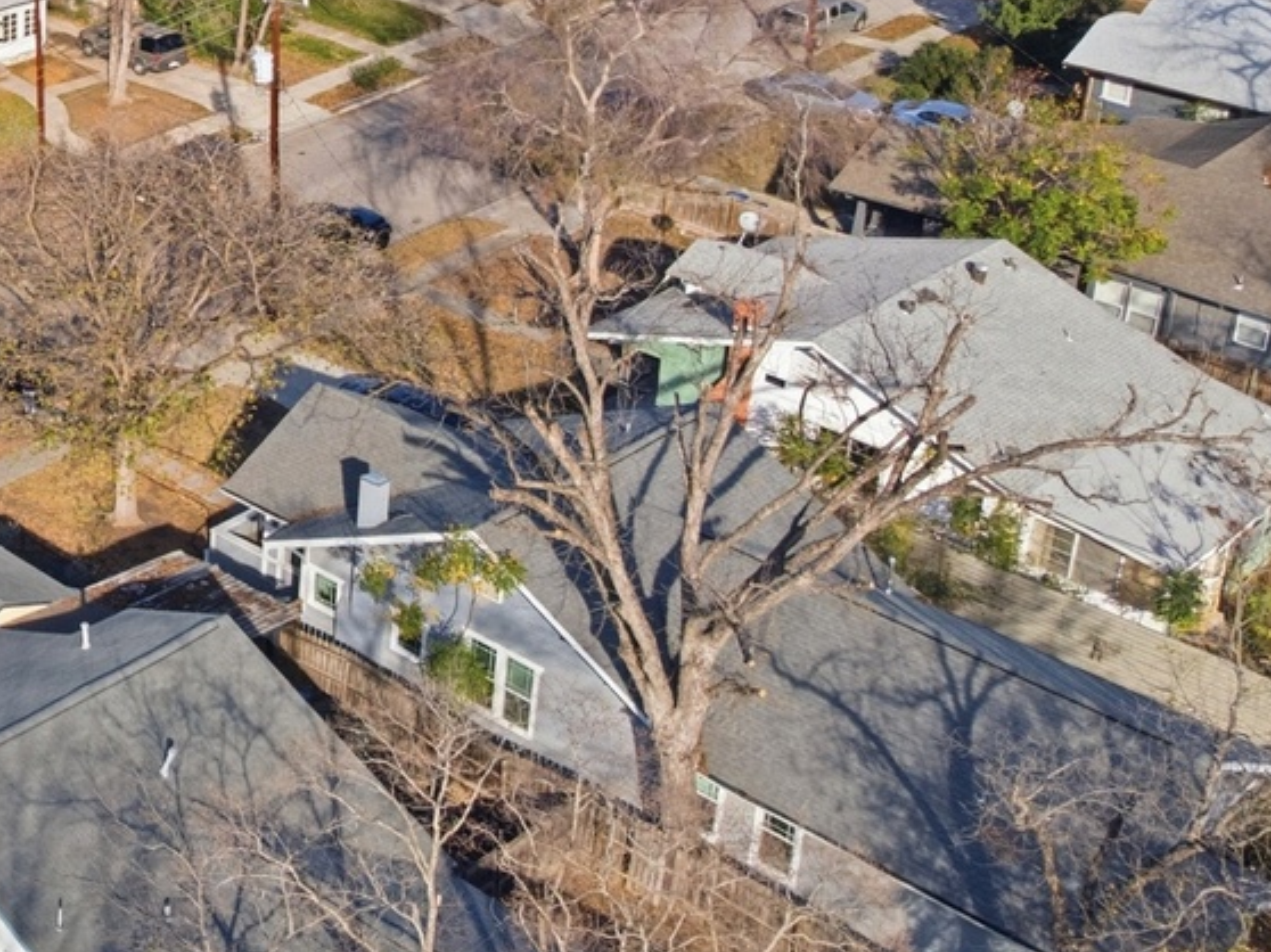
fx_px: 2275
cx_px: -128
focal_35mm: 62
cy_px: 59
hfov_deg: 28.4
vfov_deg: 22.9
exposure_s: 1/1279
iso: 102
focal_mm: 4.5
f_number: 2.8
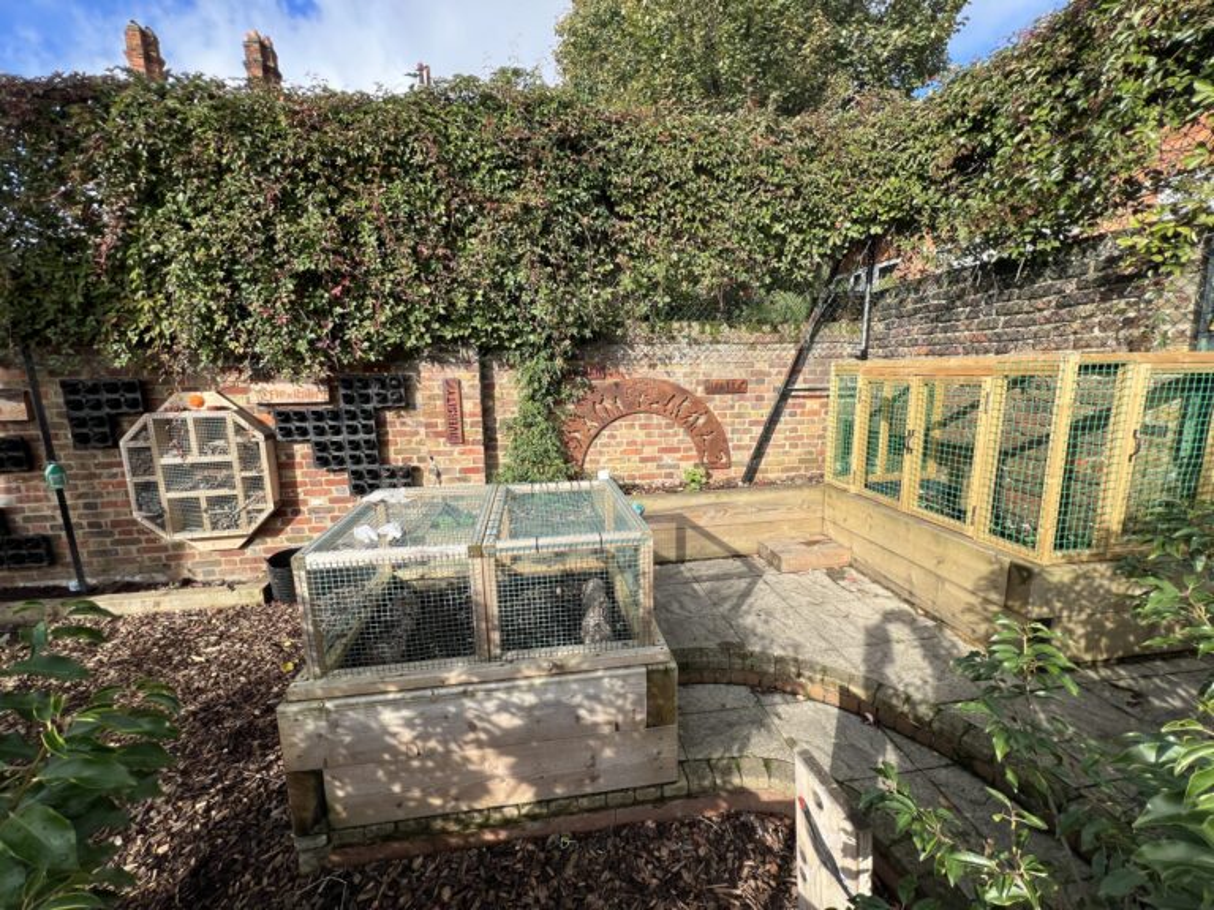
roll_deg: +0.3
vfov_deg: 89.9
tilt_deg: -10.9
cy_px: 455
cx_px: 607
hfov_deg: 106.2
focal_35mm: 13
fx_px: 456
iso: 32
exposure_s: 1/539
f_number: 1.8
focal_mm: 1.57
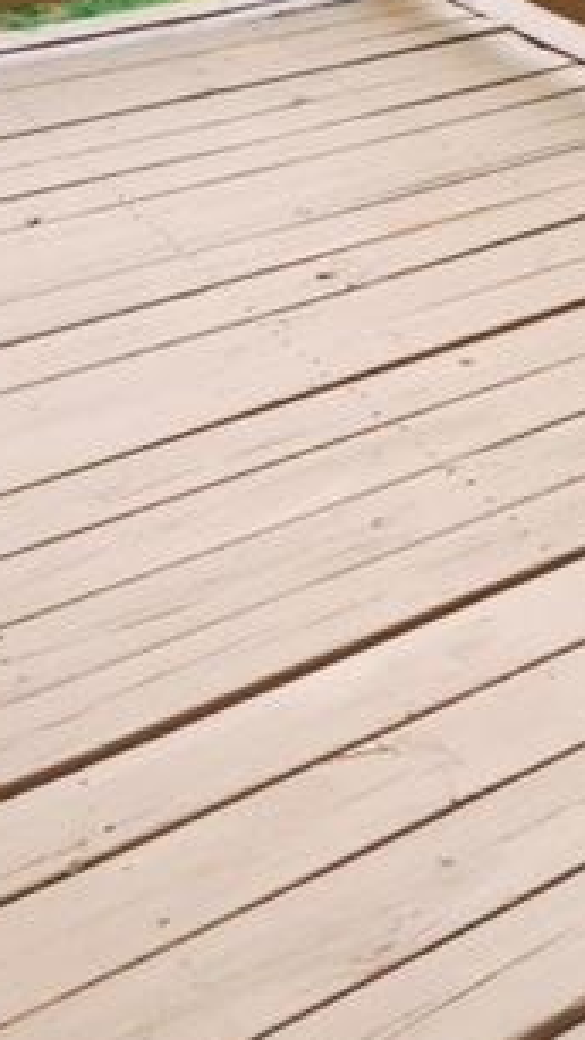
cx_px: 660
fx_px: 1821
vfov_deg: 29.8
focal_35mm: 66
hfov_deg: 17.6
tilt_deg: -15.9
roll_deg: +1.0
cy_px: 3
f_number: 2.2
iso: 32
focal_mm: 4.15
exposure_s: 1/514
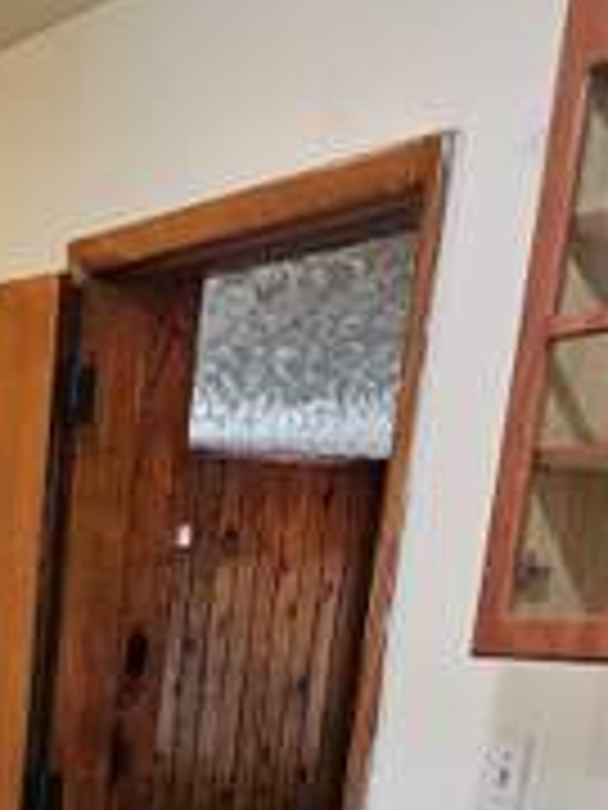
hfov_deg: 16.5
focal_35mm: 82
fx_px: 1920
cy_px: 1323
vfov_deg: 19.6
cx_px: -279
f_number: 1.7
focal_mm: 6.3
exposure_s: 1/120
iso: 800
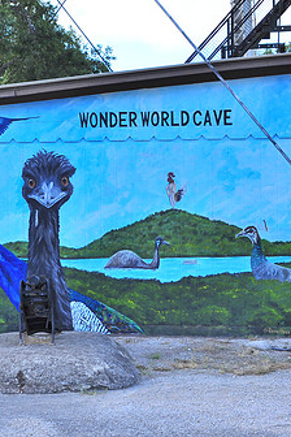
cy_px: 202
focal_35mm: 62
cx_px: 58
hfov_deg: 21.6
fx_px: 752
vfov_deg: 32.4
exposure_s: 1/200
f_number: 8
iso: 200
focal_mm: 24
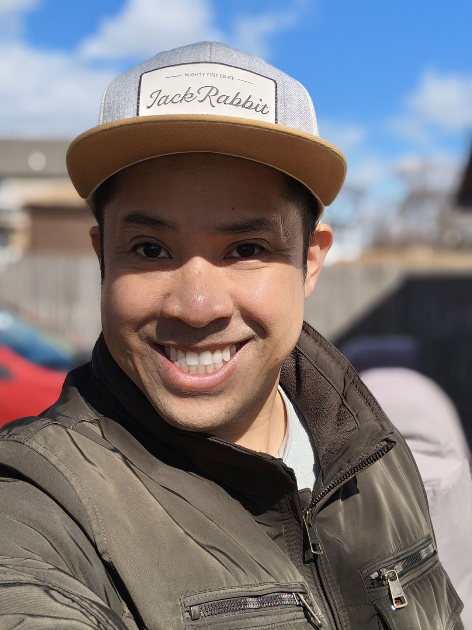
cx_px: 236
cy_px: 315
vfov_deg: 38.2
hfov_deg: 29.1
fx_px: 909
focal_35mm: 50
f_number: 2
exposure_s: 1/1038
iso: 50
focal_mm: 5.56
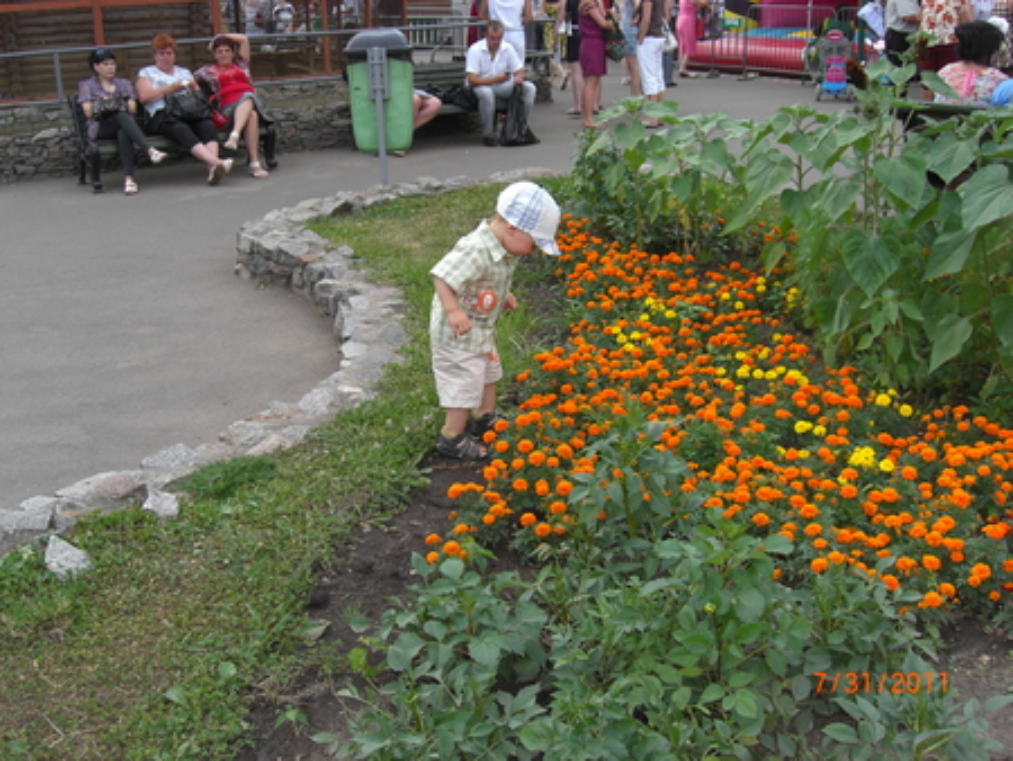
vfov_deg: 37.8
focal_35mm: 38
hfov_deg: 49.0
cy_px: 380
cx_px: 506
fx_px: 1113
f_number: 4
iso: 80
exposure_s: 1/200
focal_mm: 7.9
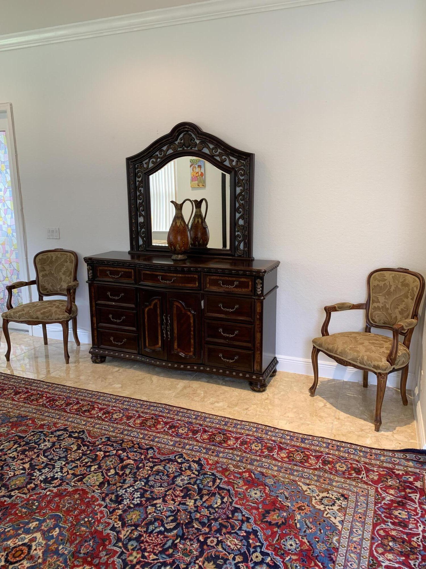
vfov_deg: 67.3
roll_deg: +0.9
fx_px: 427
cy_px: 284
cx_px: 213
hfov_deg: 53.1
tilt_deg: -11.1
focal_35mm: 26
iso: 80
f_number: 1.8
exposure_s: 1/60
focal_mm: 4.25
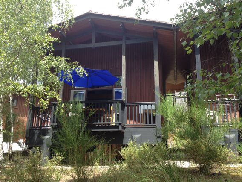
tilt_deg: +17.5
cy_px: 90
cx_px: 118
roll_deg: -0.7
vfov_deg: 38.7
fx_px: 259
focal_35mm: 37
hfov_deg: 50.1
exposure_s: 1/386
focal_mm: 4.28
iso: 50
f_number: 2.4
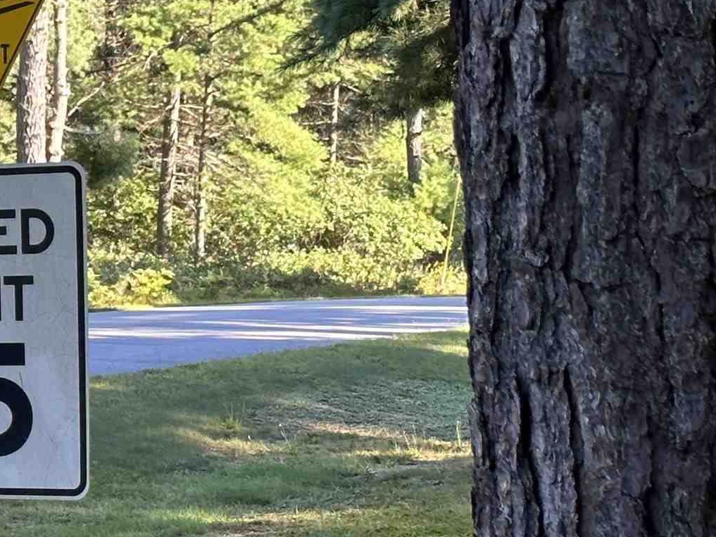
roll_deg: +0.0
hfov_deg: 13.3
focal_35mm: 145
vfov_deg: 10.2
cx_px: -74
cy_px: 334
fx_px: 3000
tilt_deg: -1.8
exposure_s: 1/246
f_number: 1.78
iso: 50
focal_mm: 6.86
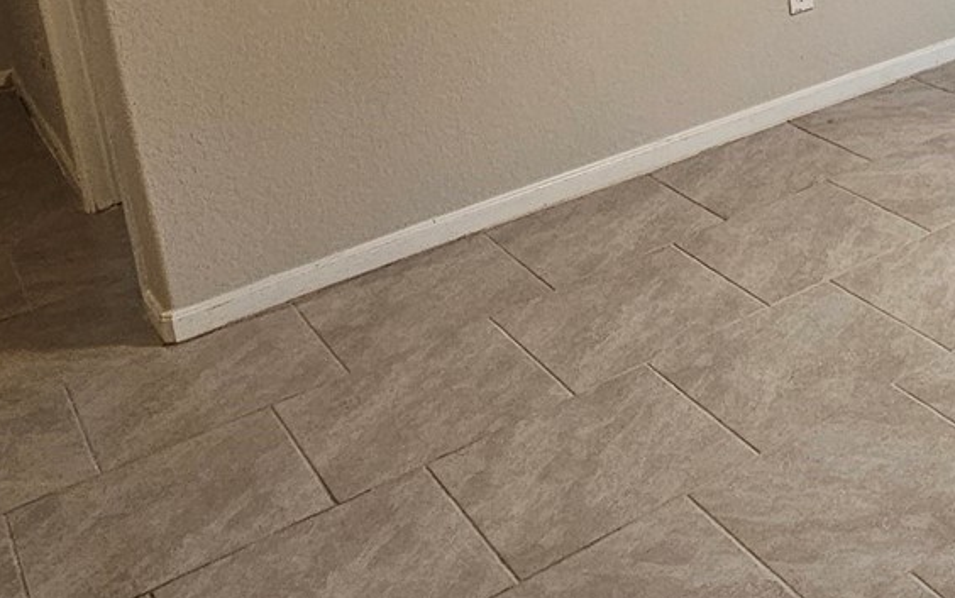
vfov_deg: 23.7
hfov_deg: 35.3
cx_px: 1014
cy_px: -112
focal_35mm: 50
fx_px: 1302
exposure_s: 1/60
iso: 250
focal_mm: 2.2
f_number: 2.2
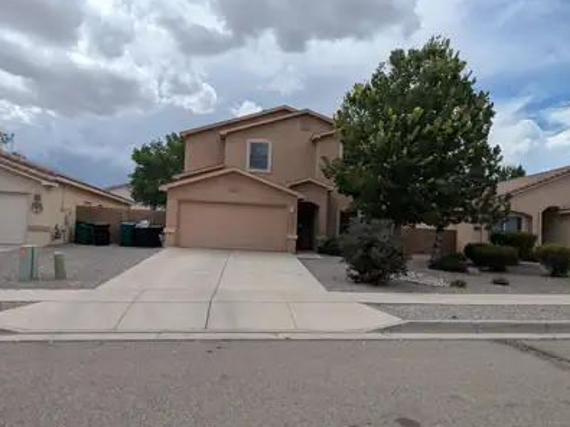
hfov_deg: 91.0
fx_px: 280
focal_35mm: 17
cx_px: 277
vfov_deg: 74.7
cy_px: 220
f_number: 2.2
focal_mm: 2.22
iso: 45
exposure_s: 1/2041
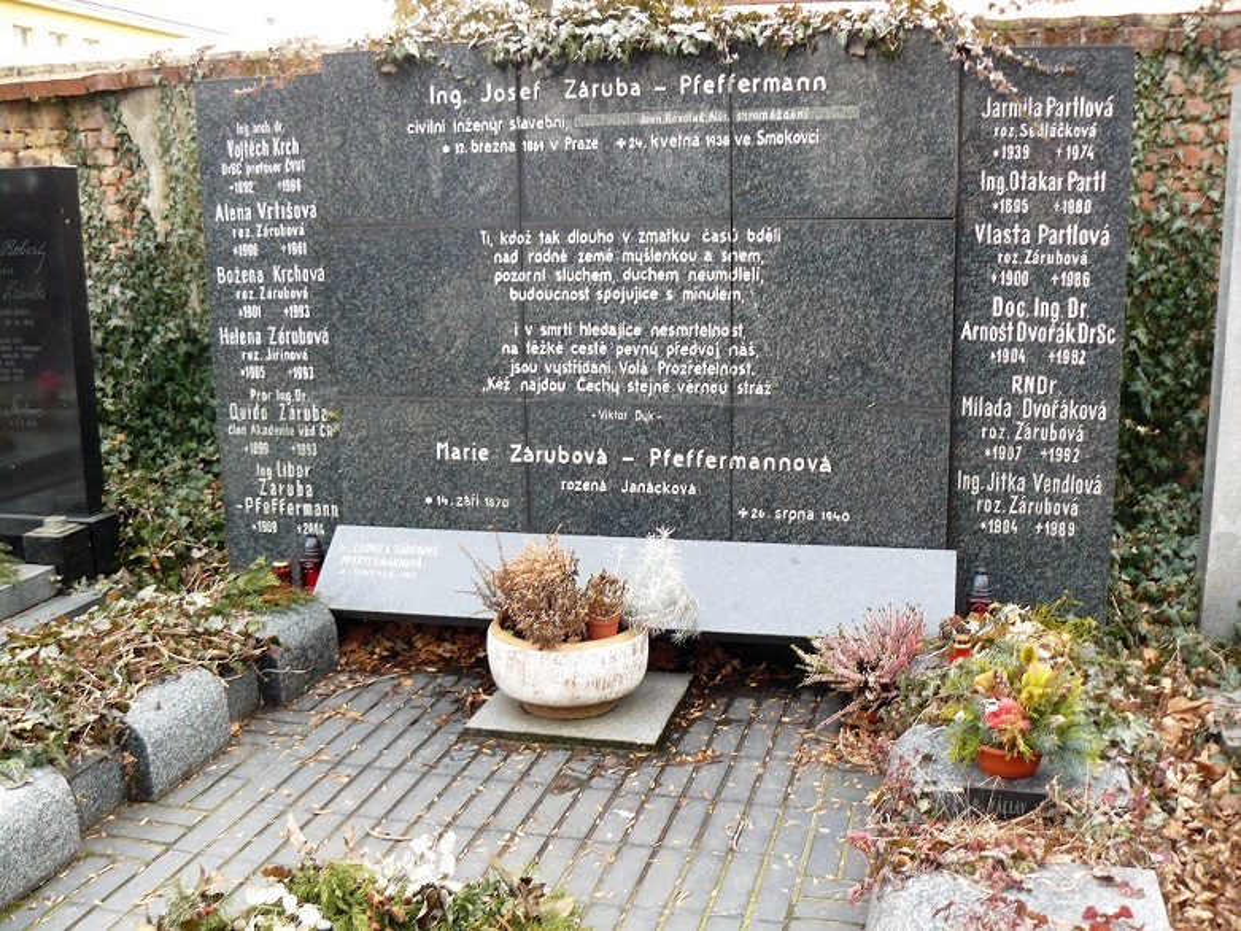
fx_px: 1291
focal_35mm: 36
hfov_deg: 51.3
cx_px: 620
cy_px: 466
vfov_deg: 39.7
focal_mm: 6
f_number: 2.8
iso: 160
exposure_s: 1/30
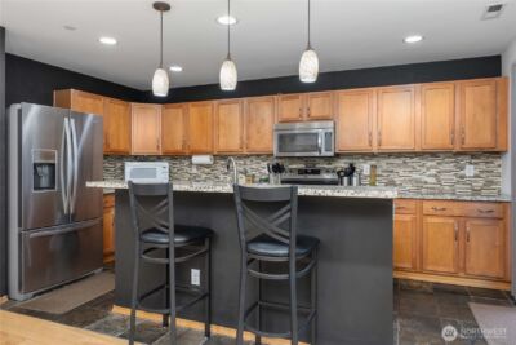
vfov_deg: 53.2
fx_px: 344
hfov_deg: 73.7
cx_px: 258
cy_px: 172
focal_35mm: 24
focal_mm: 24
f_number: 7.1
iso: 1000
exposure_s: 1/2
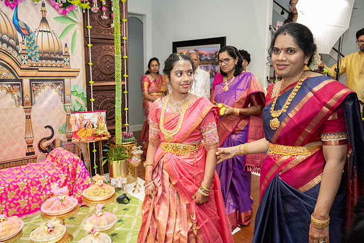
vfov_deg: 44.2
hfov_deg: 62.7
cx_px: 182
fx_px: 299
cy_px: 122
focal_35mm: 30
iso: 640
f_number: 3.2
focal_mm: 29.5
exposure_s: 1/160
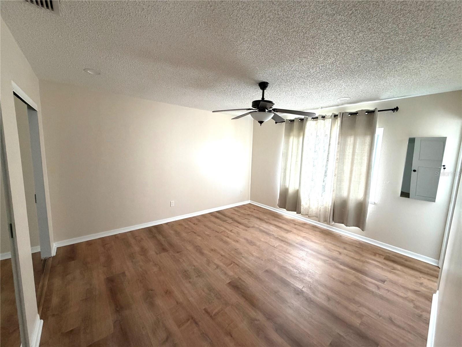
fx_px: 187
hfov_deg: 102.1
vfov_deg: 85.7
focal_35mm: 14
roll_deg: -1.5
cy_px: 174
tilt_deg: -7.1
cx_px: 231
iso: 320
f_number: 2.2
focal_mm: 2.22
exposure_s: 1/69
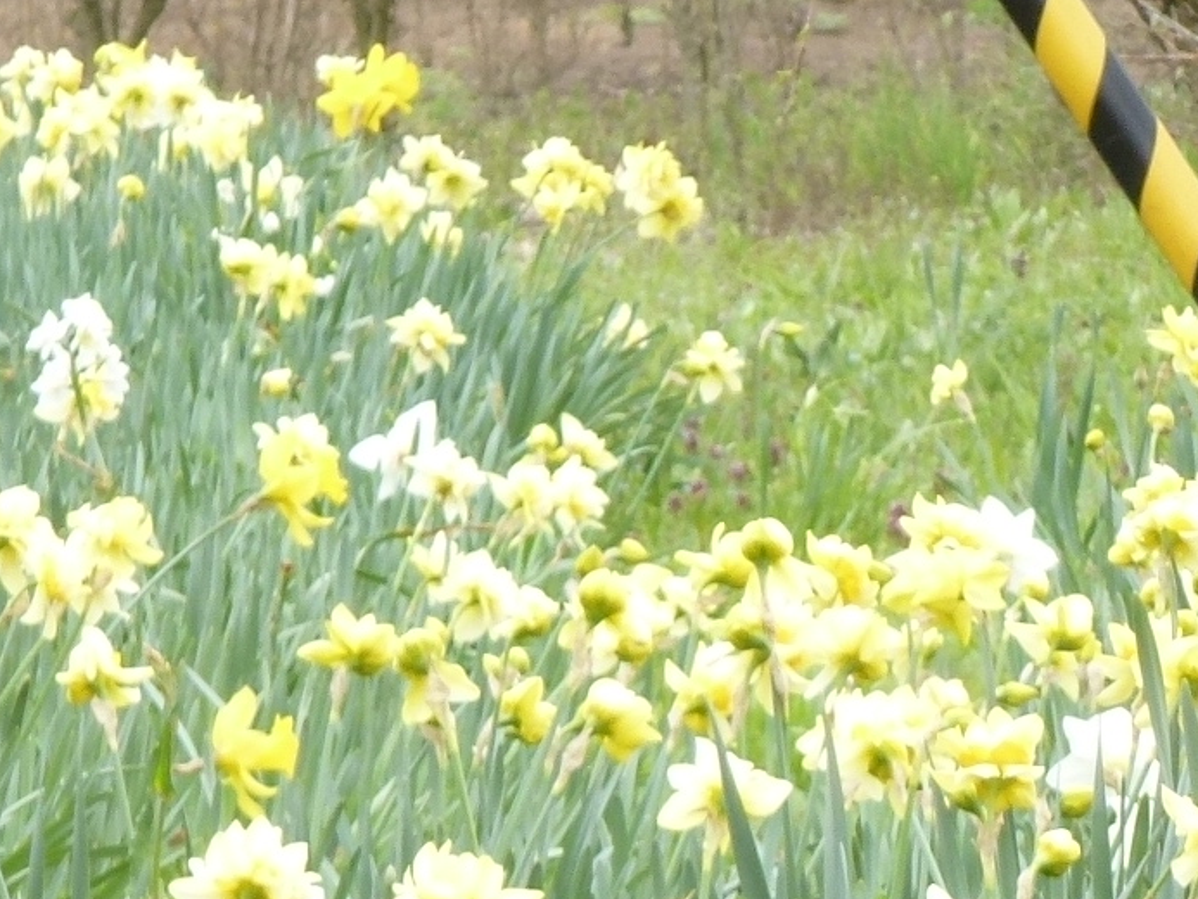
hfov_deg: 3.4
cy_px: 1049
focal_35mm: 582
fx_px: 20146
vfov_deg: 2.6
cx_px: 728
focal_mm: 35.2
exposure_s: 1/100
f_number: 5.5
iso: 160
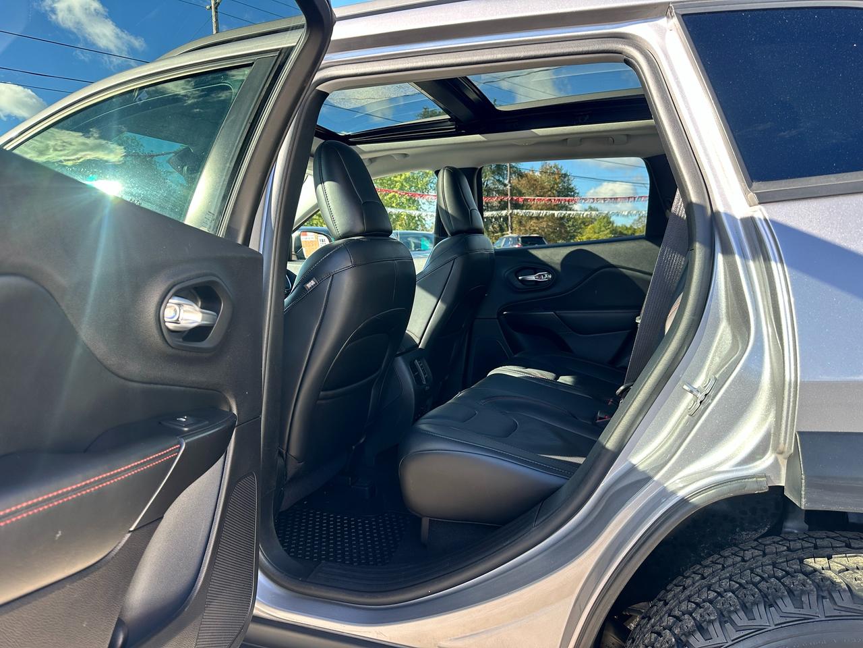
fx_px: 598
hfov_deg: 71.6
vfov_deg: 56.8
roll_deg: -0.5
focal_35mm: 24
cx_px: 432
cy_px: 324
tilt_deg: -5.4
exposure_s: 1/351
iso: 80
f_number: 1.78
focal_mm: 6.86
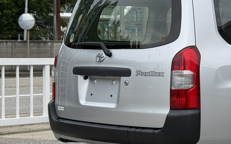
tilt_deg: -0.5
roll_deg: -0.4
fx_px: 686
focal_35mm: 109
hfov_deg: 18.5
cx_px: 246
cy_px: 54
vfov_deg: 12.0
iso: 64
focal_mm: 6.76
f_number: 1.78
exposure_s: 1/3226
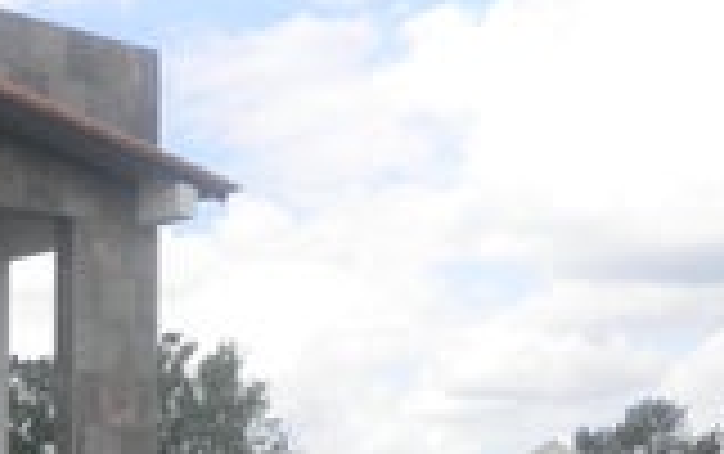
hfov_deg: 19.3
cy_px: 782
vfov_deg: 12.1
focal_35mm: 101
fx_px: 1995
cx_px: -166
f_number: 8.3
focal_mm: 4.3
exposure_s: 1/100
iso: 64
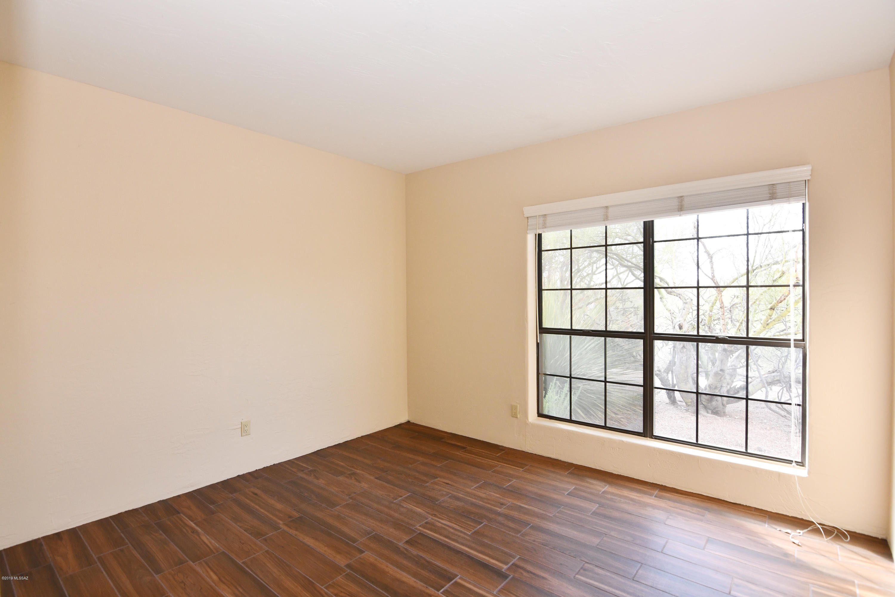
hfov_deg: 96.7
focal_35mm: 16
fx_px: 398
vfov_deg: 73.7
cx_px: 448
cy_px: 298
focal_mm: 11
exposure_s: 1/125
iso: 800
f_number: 7.1
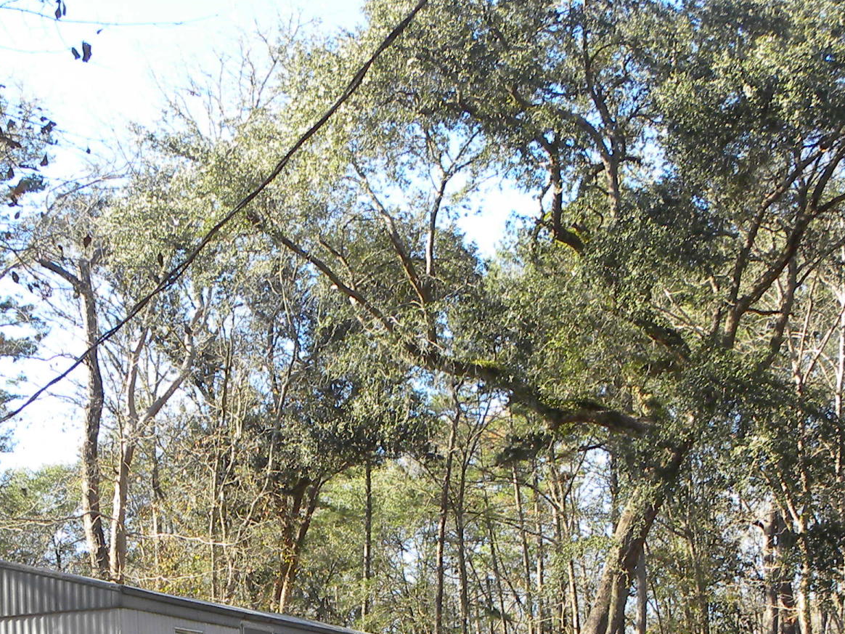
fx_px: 1636
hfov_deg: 28.9
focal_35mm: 67
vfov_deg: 20.2
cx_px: 328
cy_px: 803
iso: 64
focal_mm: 4.6
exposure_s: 1/95.5
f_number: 4
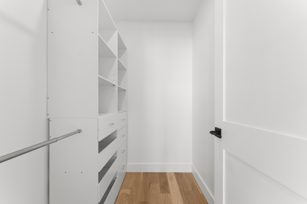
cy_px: 102
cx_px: 154
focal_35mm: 15
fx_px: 127
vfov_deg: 77.7
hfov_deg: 100.8
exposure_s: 1/6
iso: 3200
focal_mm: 14.9
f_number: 11
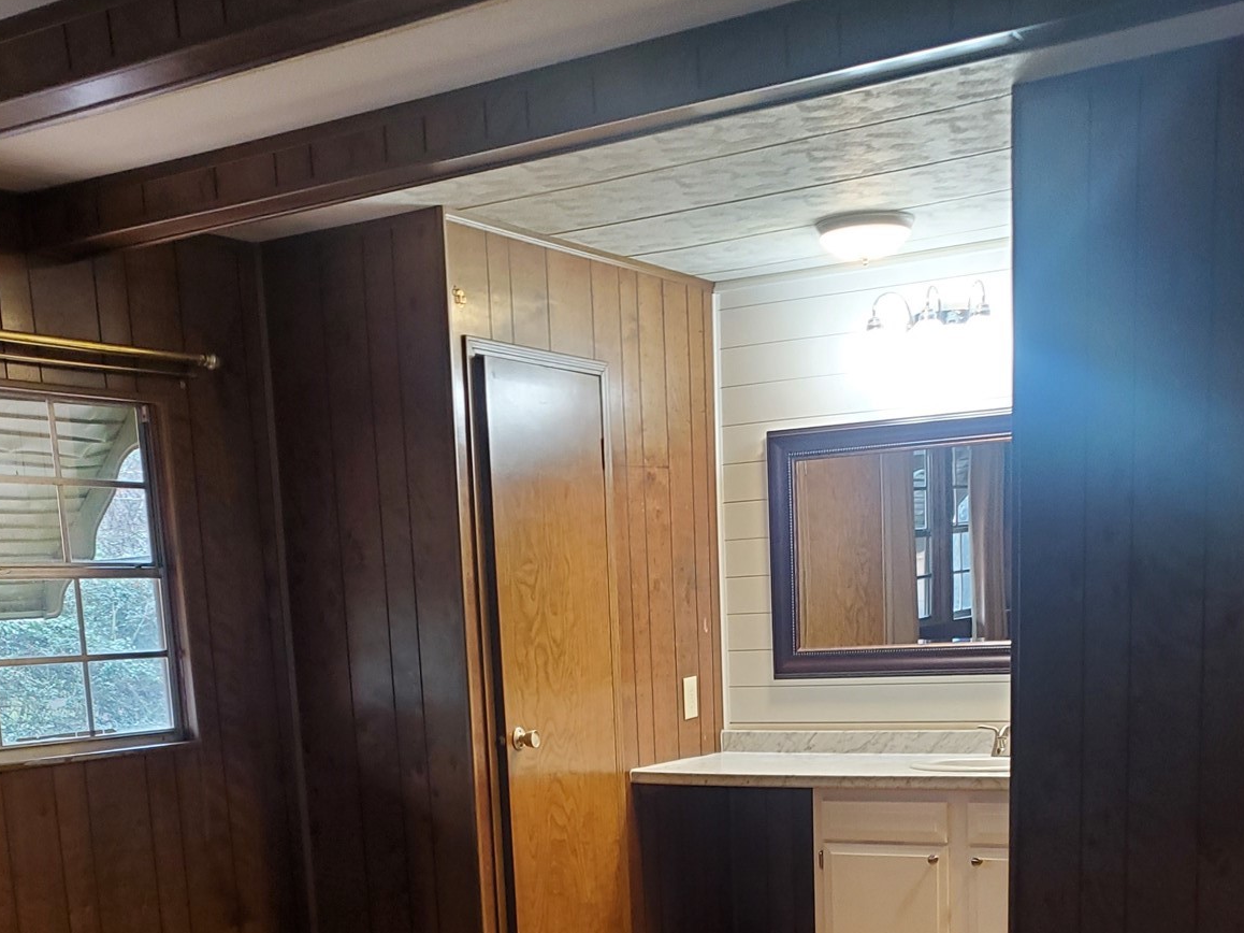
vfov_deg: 29.2
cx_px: 638
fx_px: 1653
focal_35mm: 46
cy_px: 958
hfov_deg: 41.2
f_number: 1.5
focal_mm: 4.3
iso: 200
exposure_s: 1/40
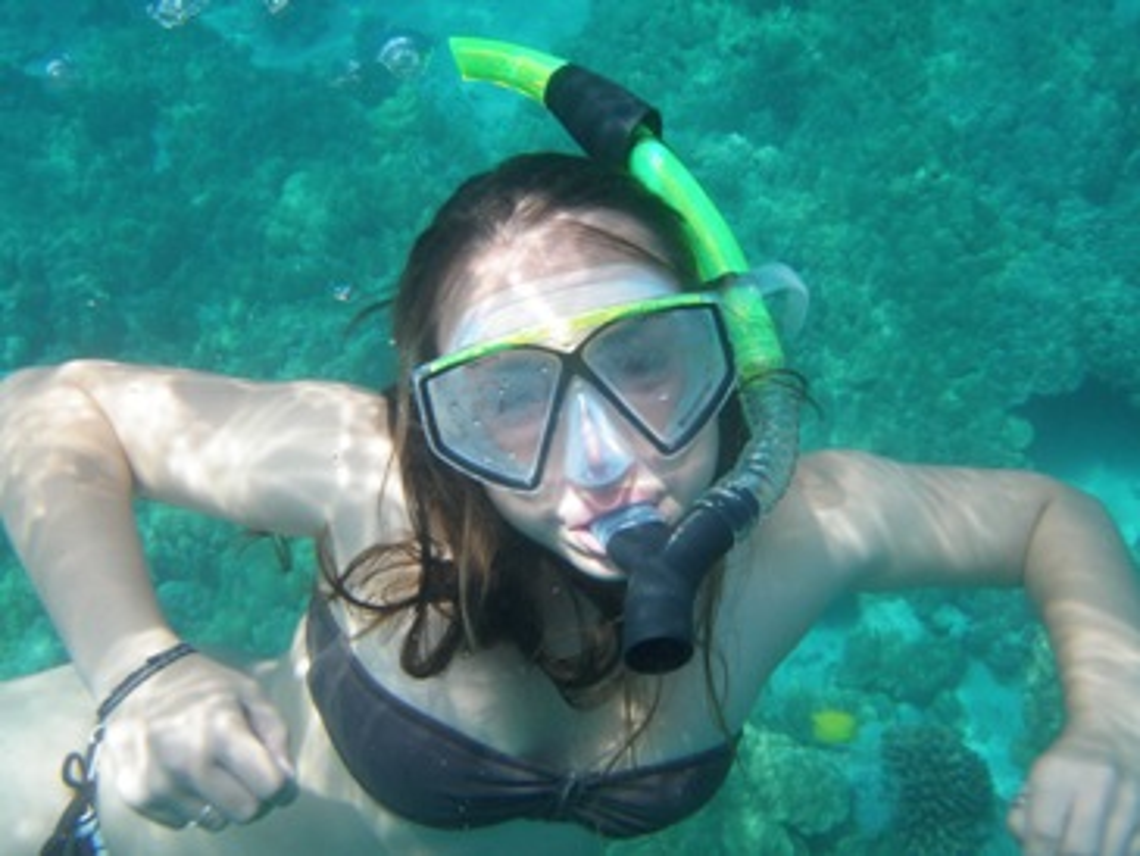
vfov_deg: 37.7
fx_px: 1252
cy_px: 428
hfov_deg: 49.0
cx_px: 570
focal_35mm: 38
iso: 80
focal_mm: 6.7
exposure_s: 1/500
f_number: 3.5
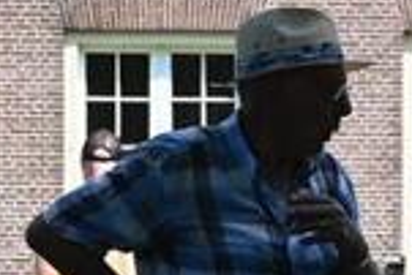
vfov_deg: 4.3
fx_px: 3608
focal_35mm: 315
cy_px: 709
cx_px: 317
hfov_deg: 6.5
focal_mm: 32.5
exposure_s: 1/250
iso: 100
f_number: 5.6
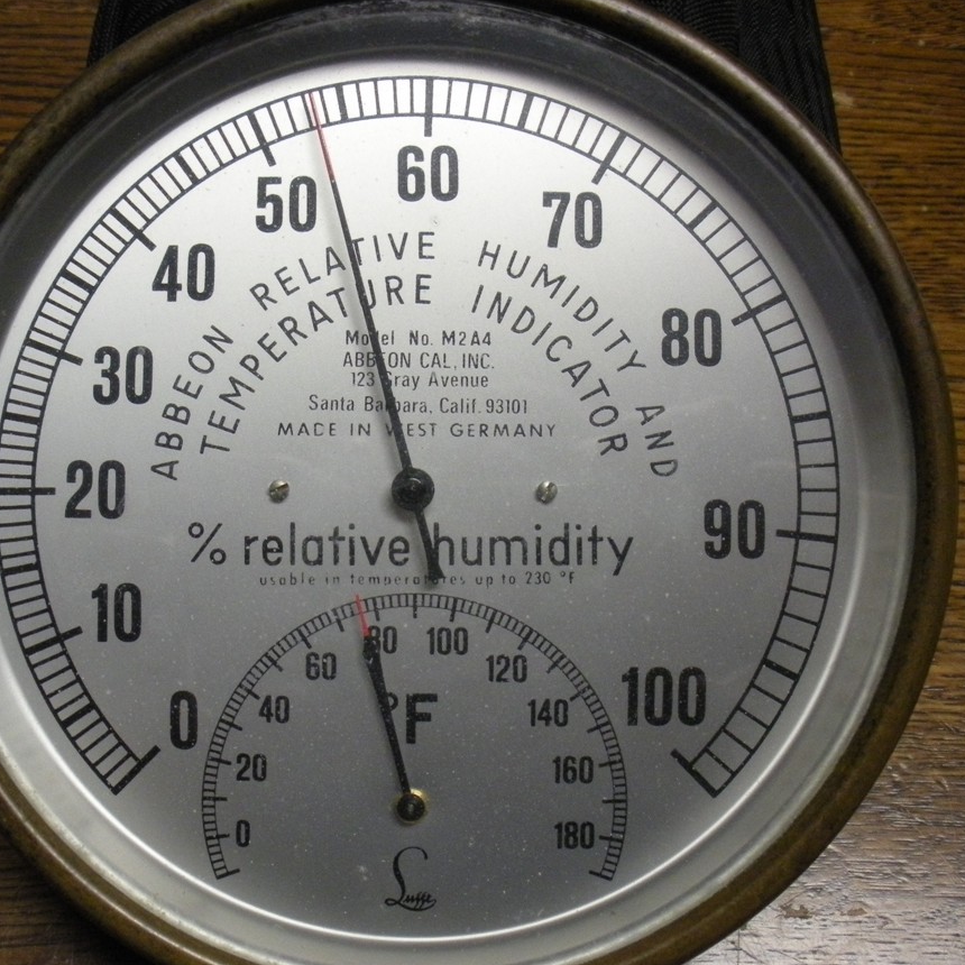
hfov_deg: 39.9
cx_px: 385
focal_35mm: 42
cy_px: 487
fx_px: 1325
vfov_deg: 40.0
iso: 400
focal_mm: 6.3
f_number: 3.5
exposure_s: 1/40.2
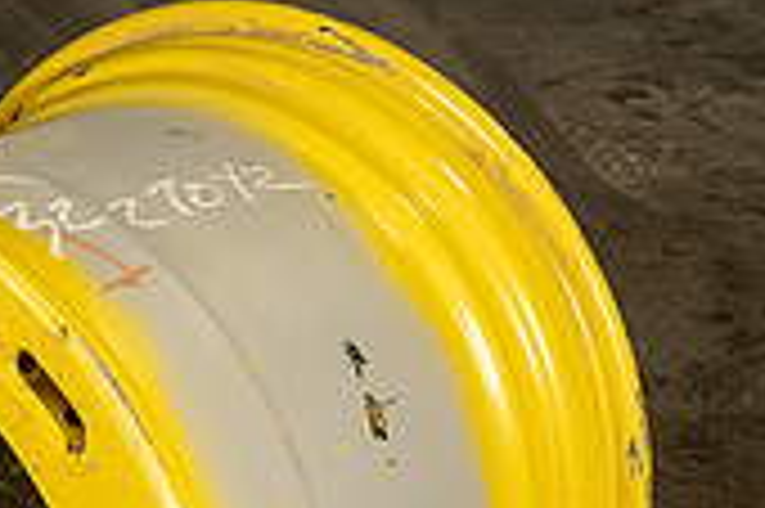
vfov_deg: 8.6
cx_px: -14
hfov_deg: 12.9
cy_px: 596
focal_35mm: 157
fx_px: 3333
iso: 800
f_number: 5.6
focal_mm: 46
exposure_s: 1/125
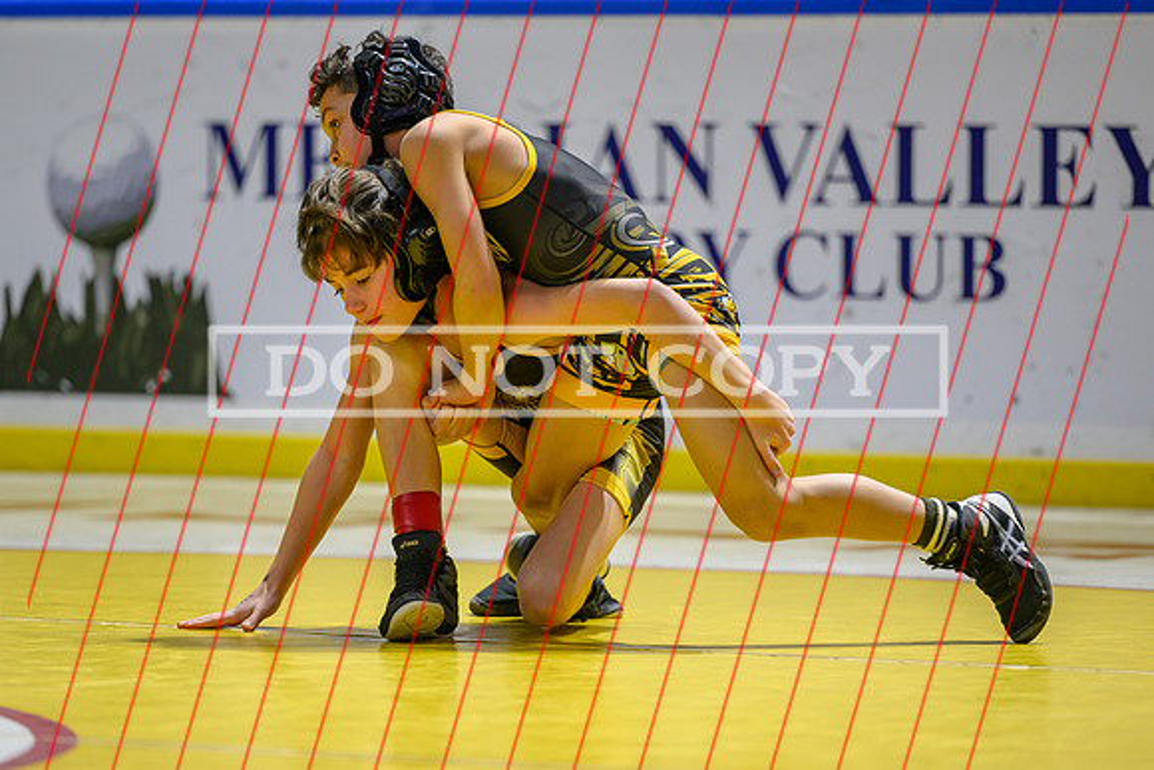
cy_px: 389
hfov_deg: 8.6
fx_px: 7673
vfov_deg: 5.7
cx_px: 542
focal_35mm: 239
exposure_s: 1/800
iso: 2000
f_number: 2.8
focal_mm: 200
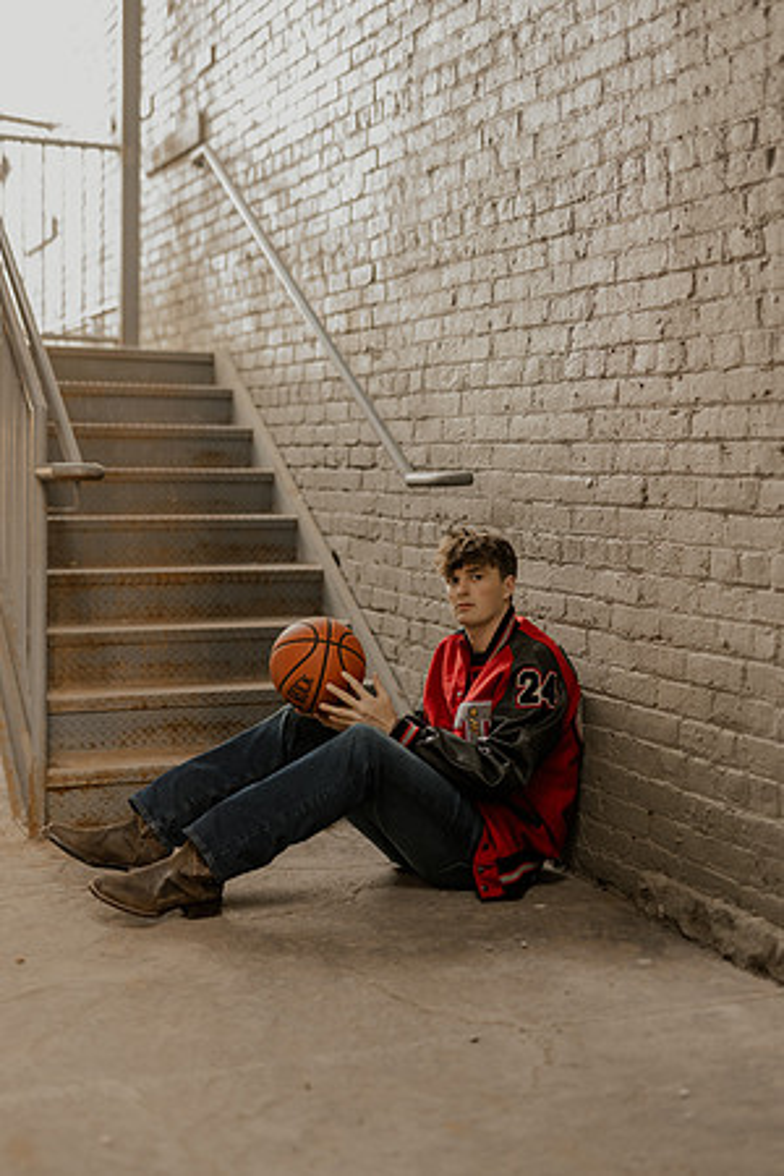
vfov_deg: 39.6
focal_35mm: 50
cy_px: 588
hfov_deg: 27.0
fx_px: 1633
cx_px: 392
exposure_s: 1/100
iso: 800
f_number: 1.8
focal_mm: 50
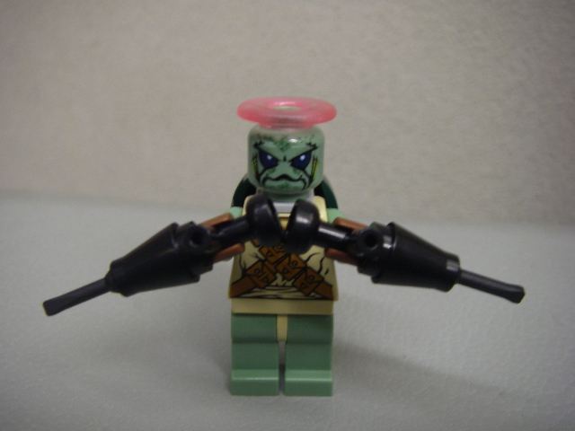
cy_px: 216
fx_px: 631
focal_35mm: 38
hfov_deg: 49.0
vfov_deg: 37.7
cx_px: 288
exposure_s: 1/6
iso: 160
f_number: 3.3
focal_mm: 6.3
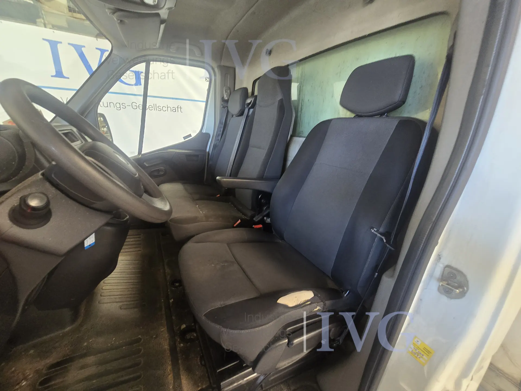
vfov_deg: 89.9
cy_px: 196
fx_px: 196
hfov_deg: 106.2
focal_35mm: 13
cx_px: 260
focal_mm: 2.2
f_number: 2.2
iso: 400
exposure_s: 1/60
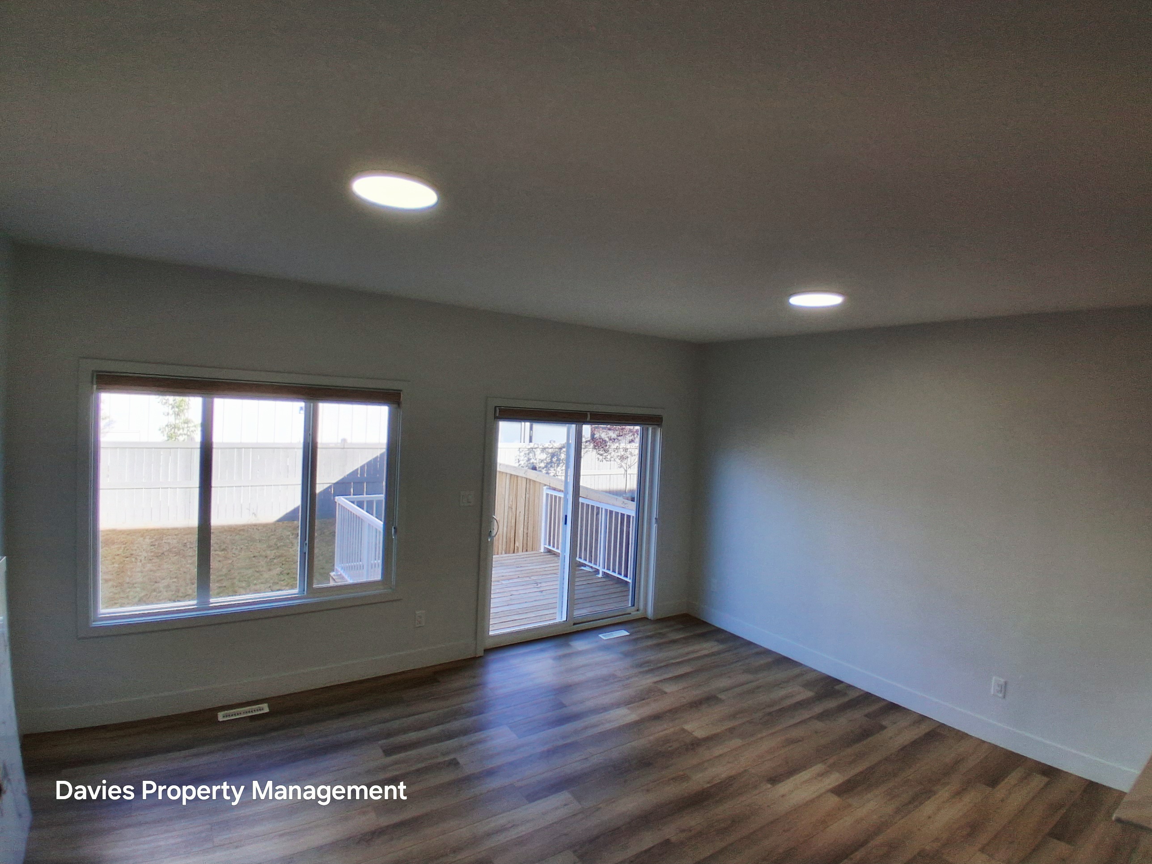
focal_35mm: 17
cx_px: 576
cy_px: 432
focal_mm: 1.4
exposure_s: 1/172
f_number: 2.2
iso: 50
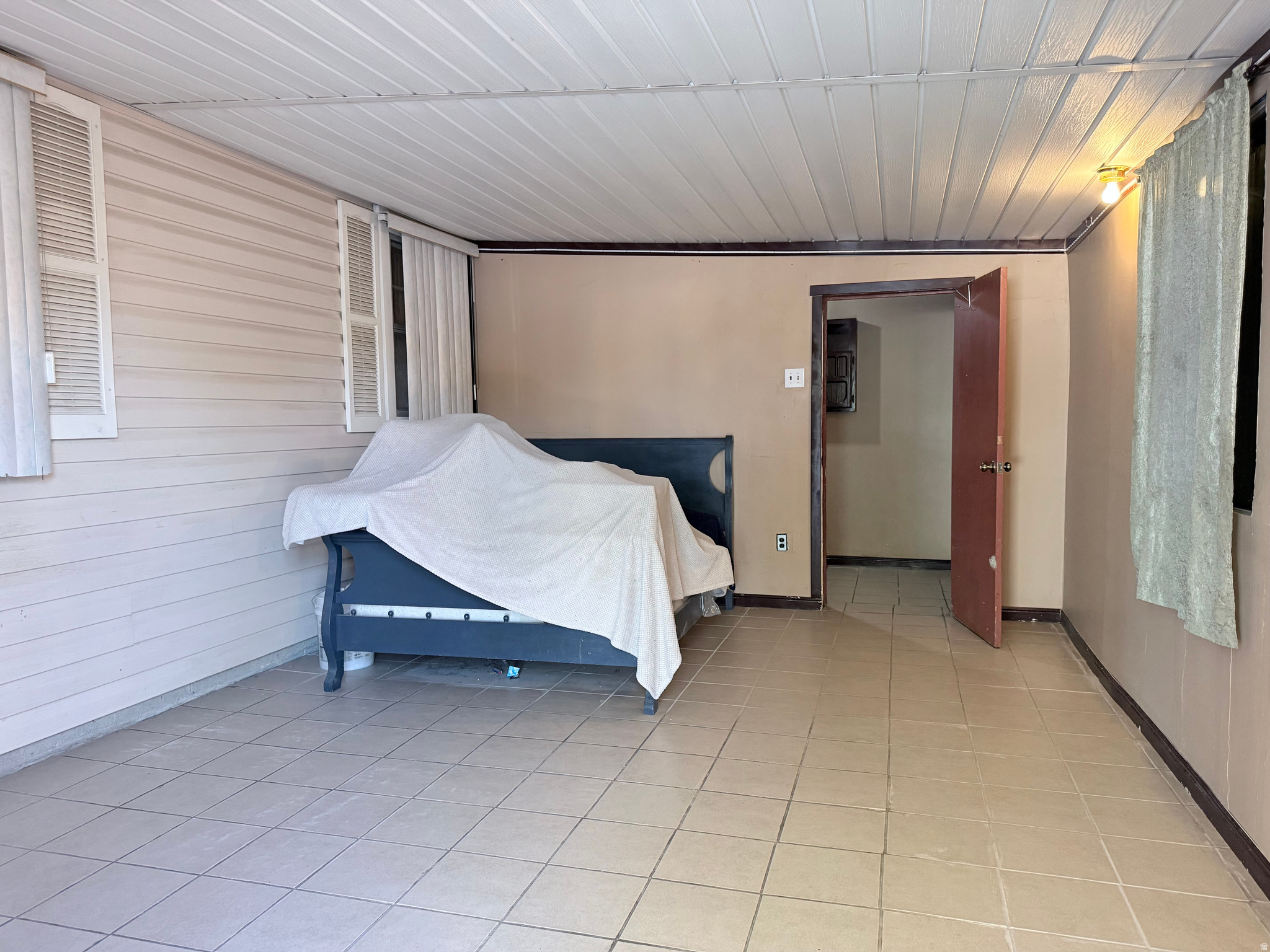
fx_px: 881
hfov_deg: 71.6
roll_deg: +1.3
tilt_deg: -2.5
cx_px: 635
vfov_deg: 56.8
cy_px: 476
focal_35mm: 24
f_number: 1.78
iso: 400
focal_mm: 6.76
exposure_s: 1/120
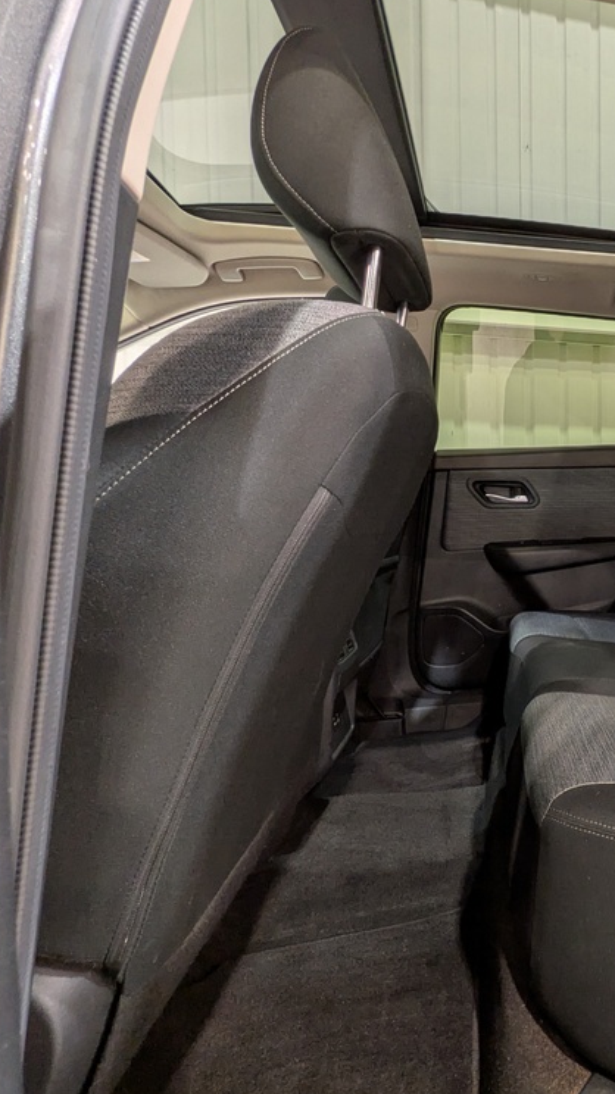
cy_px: 546
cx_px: 637
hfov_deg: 44.2
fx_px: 609
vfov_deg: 83.9
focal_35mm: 21
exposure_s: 1/24
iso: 106
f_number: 2.2
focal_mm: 1.83
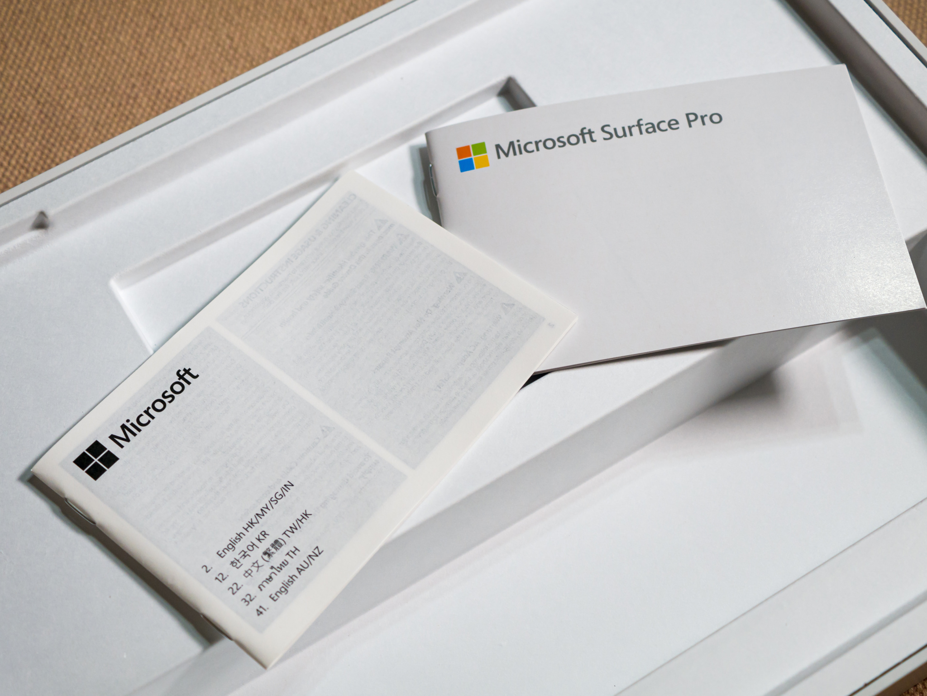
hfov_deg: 32.2
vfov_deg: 24.4
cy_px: 348
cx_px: 464
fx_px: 1608
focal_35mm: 60
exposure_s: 1/60
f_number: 4
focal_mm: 30
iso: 200
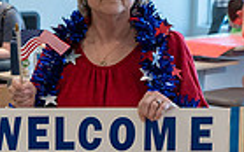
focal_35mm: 134
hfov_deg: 15.2
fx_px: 891
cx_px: -21
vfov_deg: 9.6
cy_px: 211
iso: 4000
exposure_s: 1/200
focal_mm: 31.5
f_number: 4.8
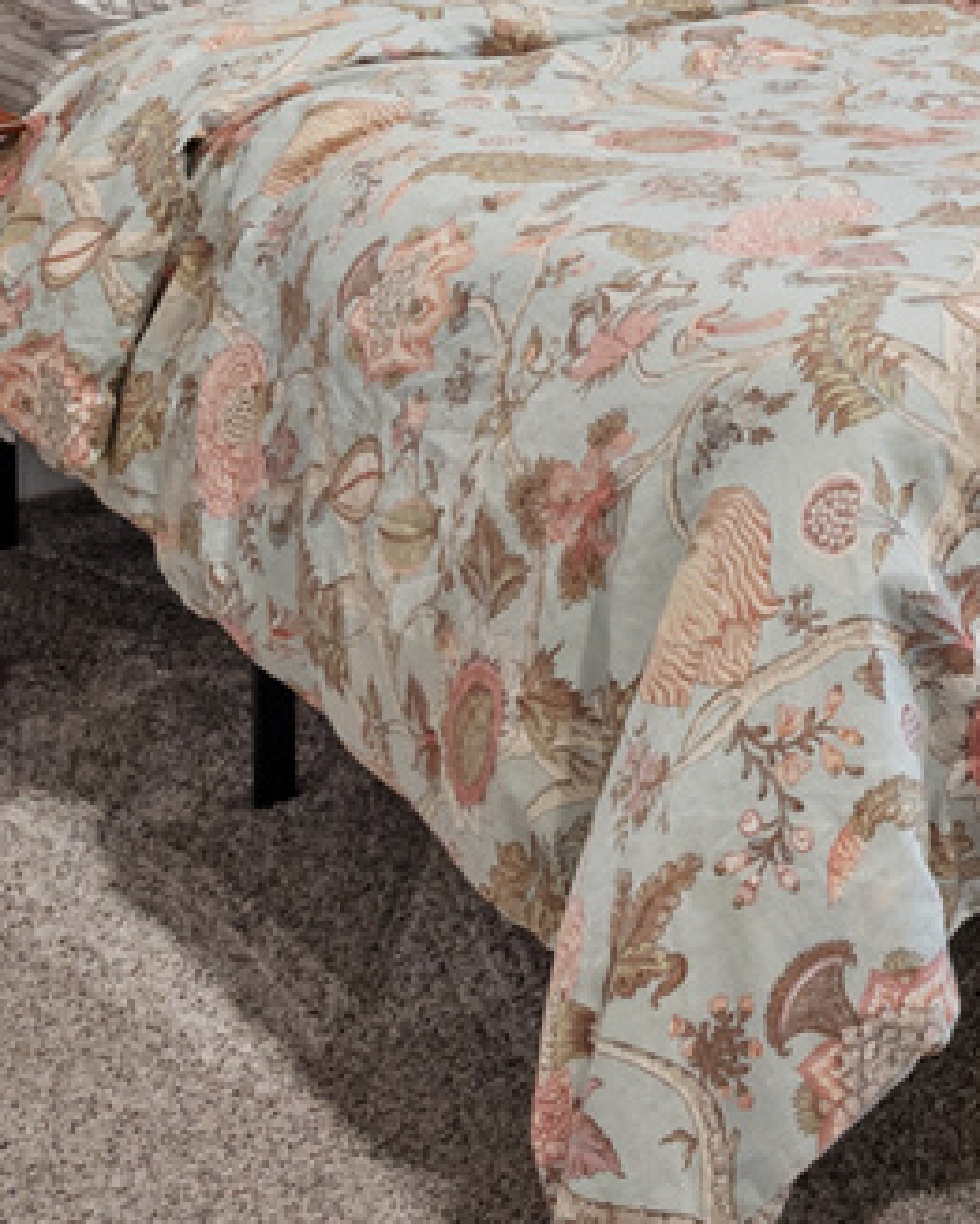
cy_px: -623
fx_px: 3405
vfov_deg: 18.1
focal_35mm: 94
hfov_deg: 13.8
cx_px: 1979
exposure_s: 1/1.25
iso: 500
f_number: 8
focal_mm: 16
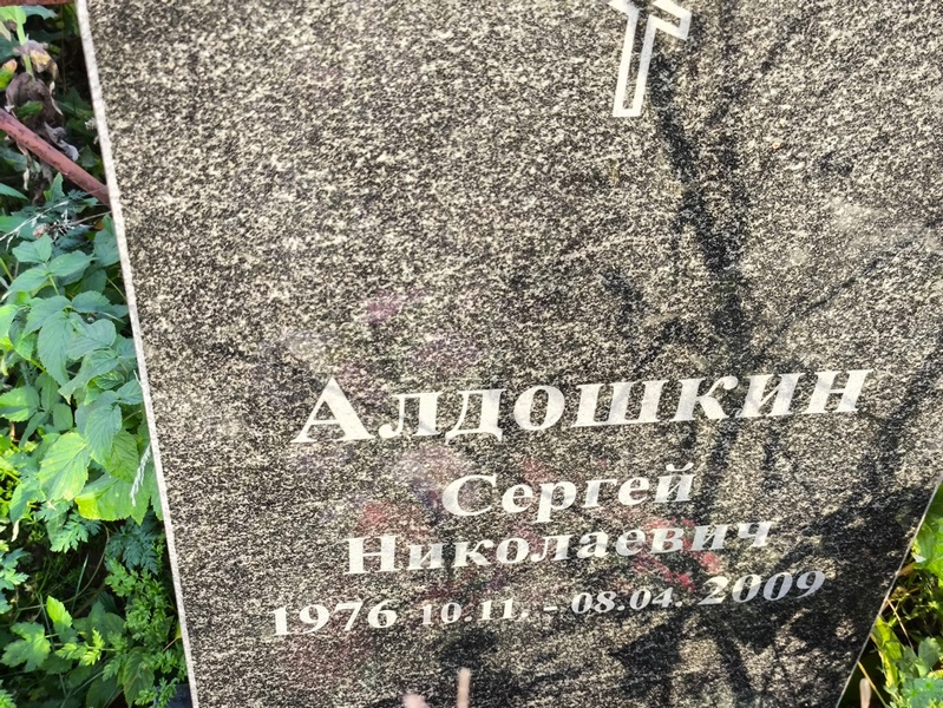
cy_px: 354
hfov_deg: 38.2
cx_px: 472
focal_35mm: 50
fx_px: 1363
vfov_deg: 29.1
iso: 100
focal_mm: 4.71
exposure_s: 1/100
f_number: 1.7
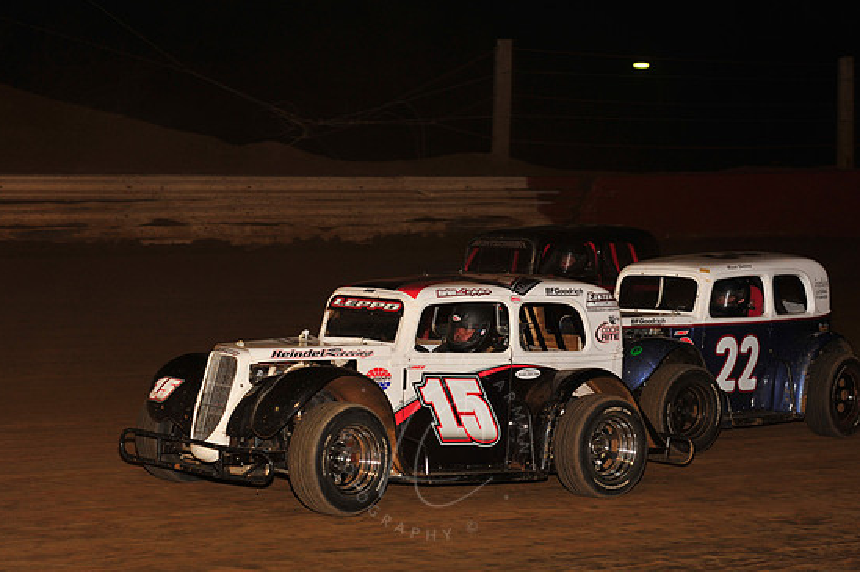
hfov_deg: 18.4
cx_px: 434
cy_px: 301
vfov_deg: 12.3
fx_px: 2649
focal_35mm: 111
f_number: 7.1
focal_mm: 105
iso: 800
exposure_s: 1/250
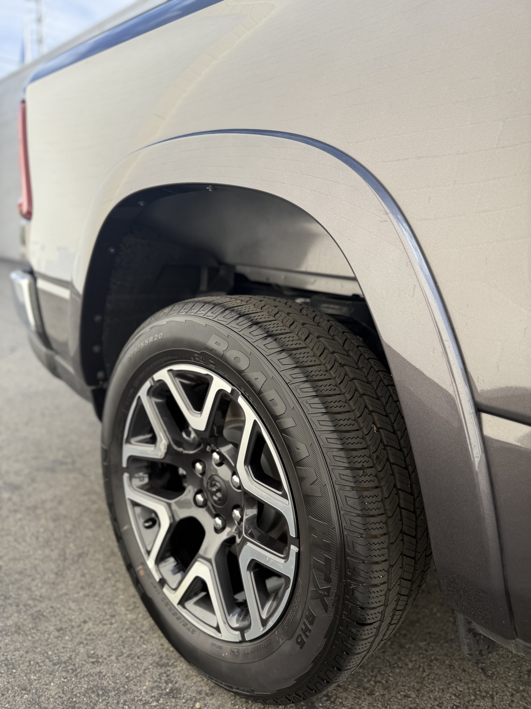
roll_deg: -1.8
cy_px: 354
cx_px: 266
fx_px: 491
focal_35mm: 24
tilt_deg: -10.7
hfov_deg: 56.8
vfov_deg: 71.6
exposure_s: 1/1211
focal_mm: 6.76
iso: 80
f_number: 1.78
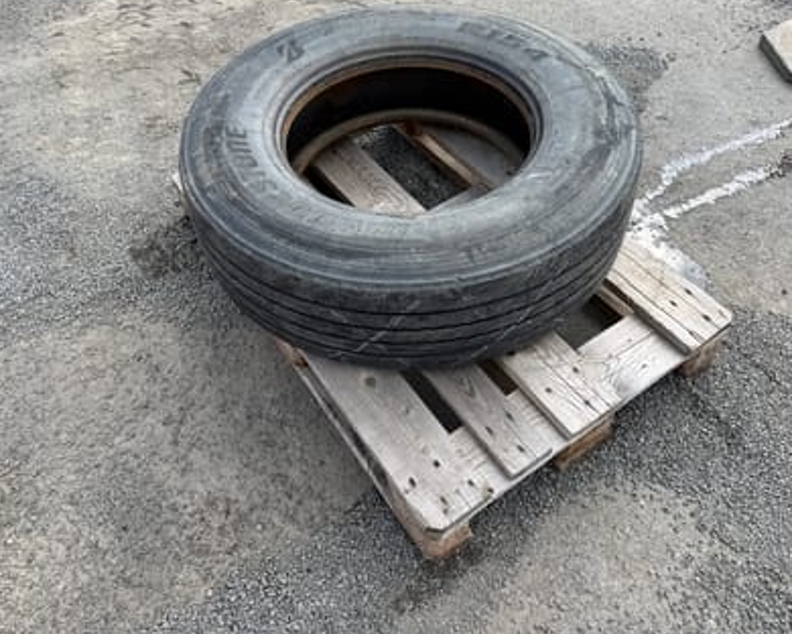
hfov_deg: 58.8
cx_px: 394
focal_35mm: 30
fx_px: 703
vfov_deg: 48.2
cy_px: 255
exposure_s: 1/2000
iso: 80
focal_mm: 6.76
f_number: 1.78
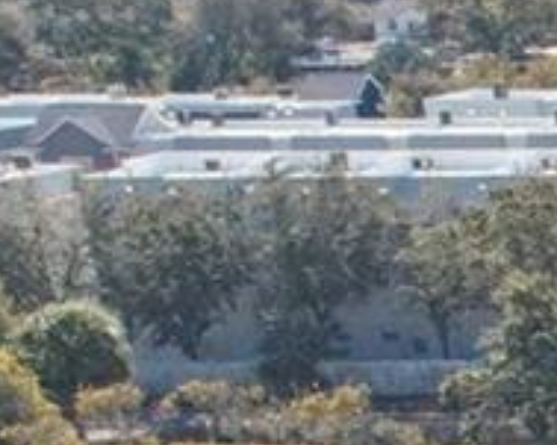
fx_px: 2883
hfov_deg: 9.0
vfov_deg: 8.1
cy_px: 1105
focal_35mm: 175
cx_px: 1644
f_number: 2.8
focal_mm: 8.4
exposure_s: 1/1250
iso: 400
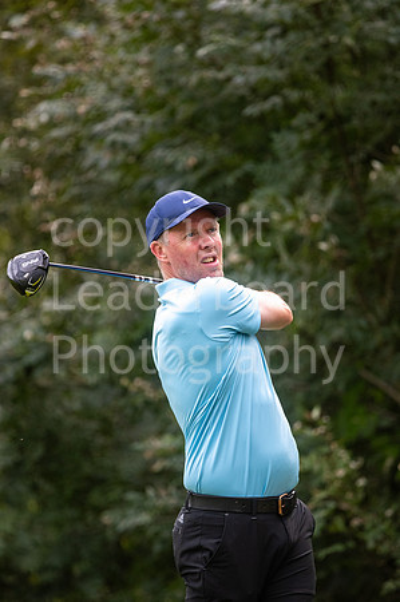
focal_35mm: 450
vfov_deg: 4.6
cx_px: 200
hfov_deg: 3.0
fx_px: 7517
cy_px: 301
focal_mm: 300
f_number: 4
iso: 400
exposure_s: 1/800
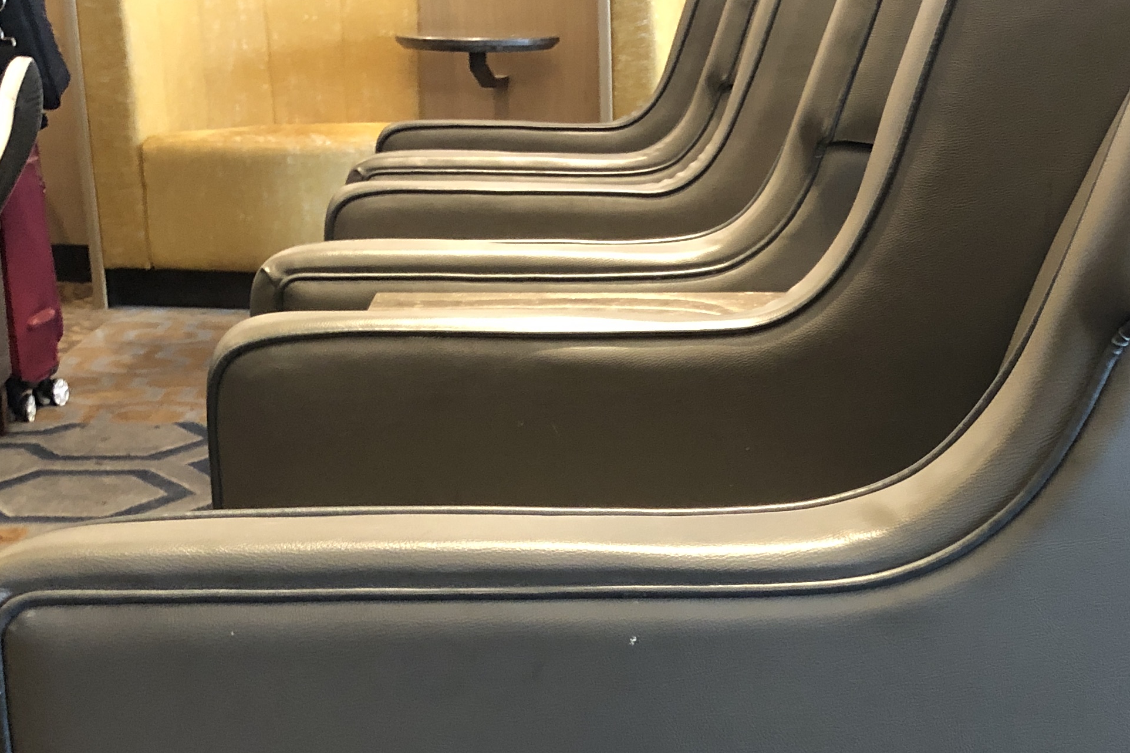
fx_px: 1914
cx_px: 747
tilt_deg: -20.0
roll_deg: -1.7
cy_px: 641
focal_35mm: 61
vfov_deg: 21.9
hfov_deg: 32.6
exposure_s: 1/6
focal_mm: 3.99
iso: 80
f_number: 1.8
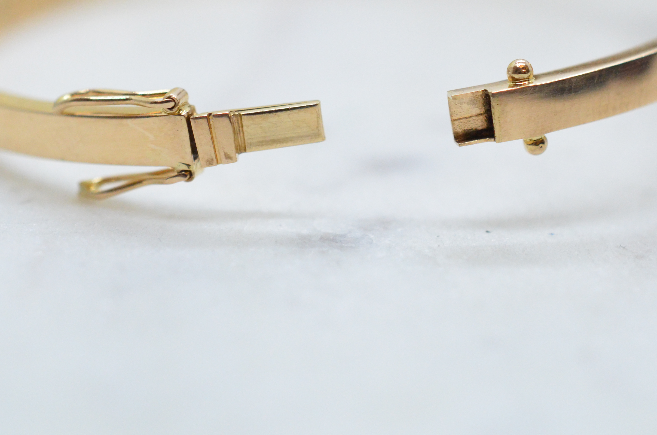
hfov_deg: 19.6
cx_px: 449
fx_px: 1894
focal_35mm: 104
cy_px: 66
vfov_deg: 13.0
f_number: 5
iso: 3200
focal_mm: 40
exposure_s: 1/1250
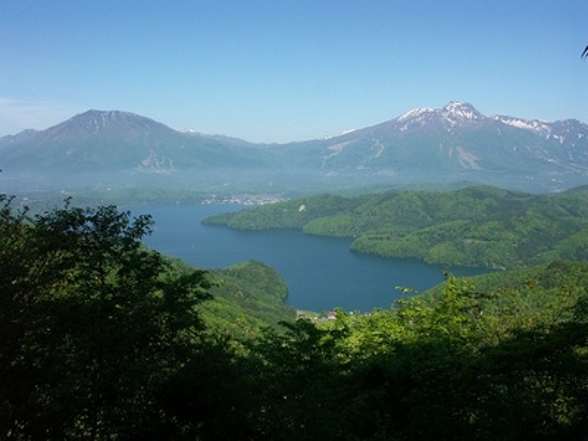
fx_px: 510
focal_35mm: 30
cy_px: 220
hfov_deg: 60.0
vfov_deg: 46.8
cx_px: 294
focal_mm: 7.86
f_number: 9
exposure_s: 1/400
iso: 100
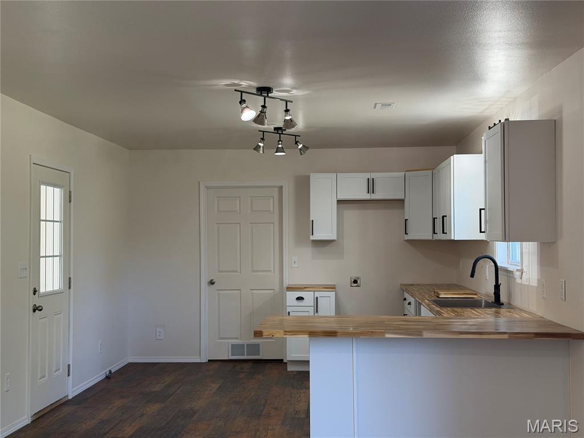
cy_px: 219
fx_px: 810
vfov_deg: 30.3
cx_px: 292
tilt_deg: +1.3
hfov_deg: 39.7
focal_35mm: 48
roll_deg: +0.5
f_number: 1.78
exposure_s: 1/153
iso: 125
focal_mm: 6.76
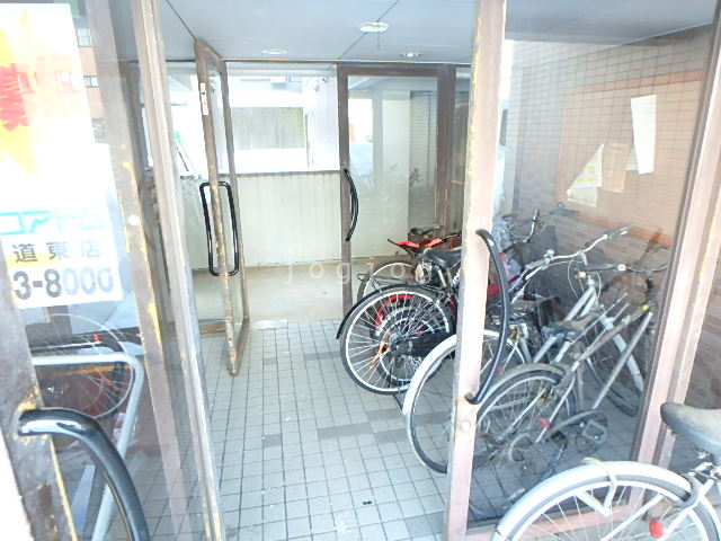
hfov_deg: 79.0
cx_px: 360
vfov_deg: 63.4
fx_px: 437
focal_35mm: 21
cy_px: 270
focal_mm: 3.7
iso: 800
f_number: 3.5
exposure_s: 1/30
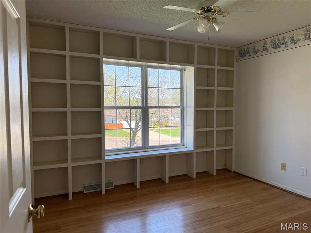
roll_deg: +0.3
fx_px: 216
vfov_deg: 56.8
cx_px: 156
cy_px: 116
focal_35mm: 24
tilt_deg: -3.0
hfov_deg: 71.6
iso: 100
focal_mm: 6.76
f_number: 1.78
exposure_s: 1/464
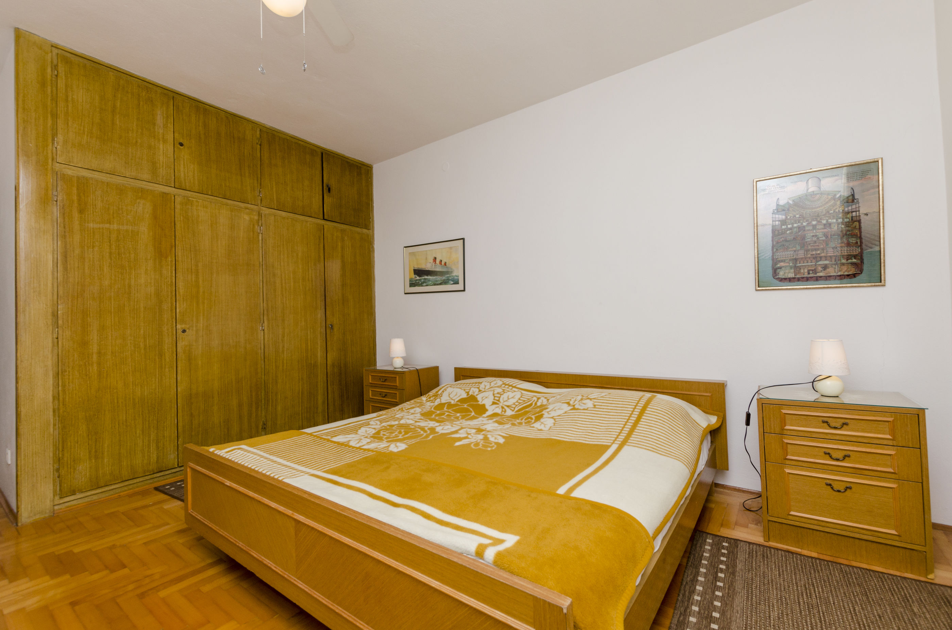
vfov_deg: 77.1
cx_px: 476
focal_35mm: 15
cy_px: 315
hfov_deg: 100.5
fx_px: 396
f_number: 8
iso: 125
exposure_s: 1/160
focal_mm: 10
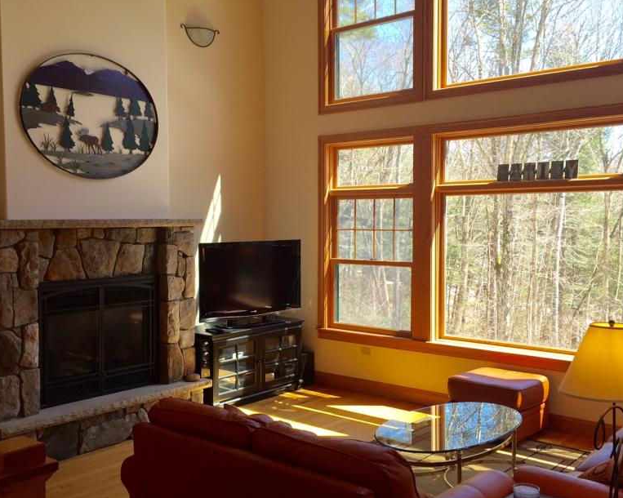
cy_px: 245
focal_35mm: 38
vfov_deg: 39.1
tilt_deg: -2.4
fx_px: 700
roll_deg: +0.5
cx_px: 305
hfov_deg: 47.9
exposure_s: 1/173
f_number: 2.2
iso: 32
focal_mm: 4.15
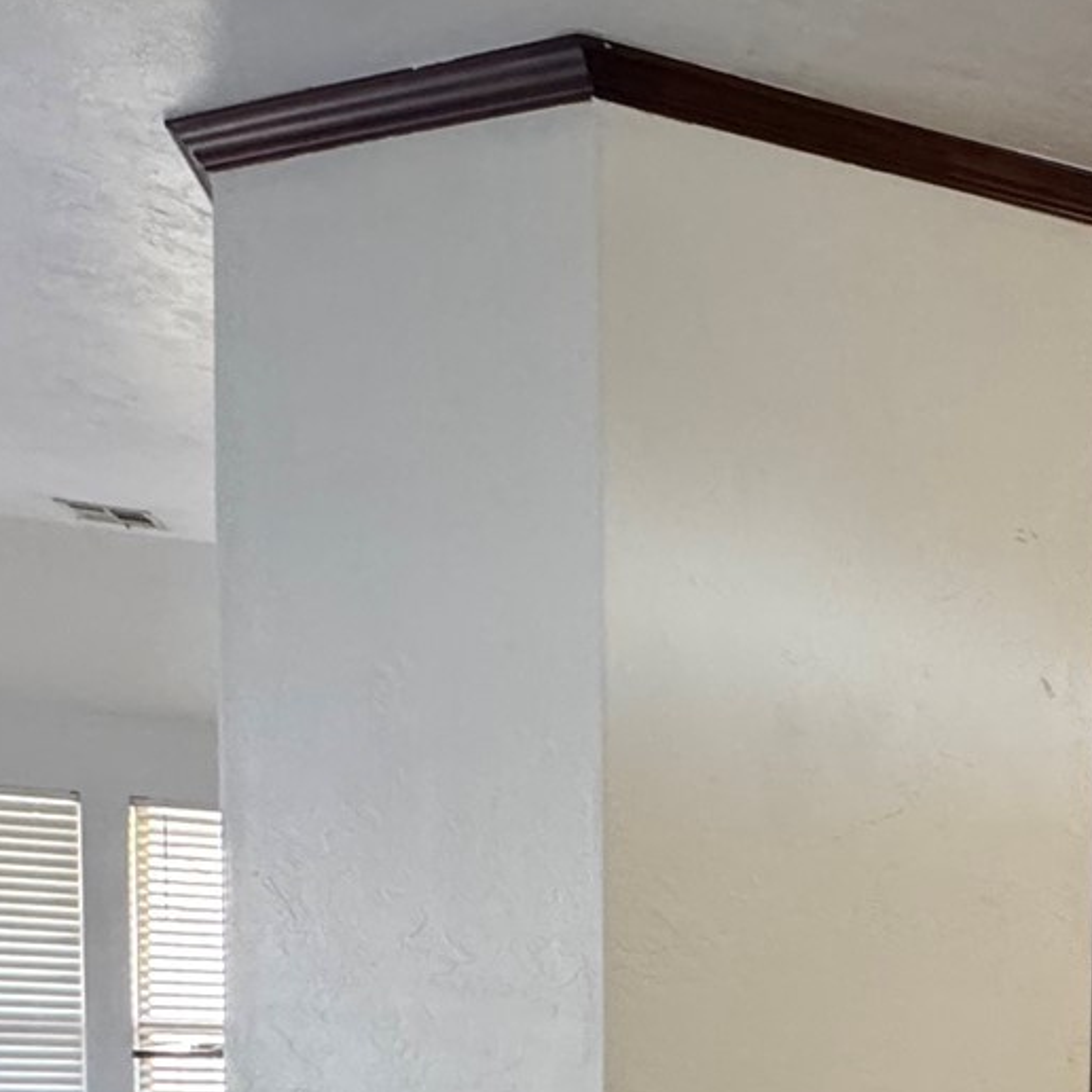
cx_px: 1407
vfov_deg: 32.9
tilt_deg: -5.5
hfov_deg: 29.7
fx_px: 1642
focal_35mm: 46
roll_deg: -2.6
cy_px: 1158
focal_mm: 2.22
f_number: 2.2
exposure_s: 1/60
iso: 400
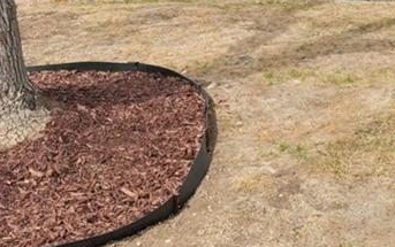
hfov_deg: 24.9
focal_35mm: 81
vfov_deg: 14.1
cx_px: 354
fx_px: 867
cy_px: -216
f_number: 8
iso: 800
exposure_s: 1/1250
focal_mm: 11.3
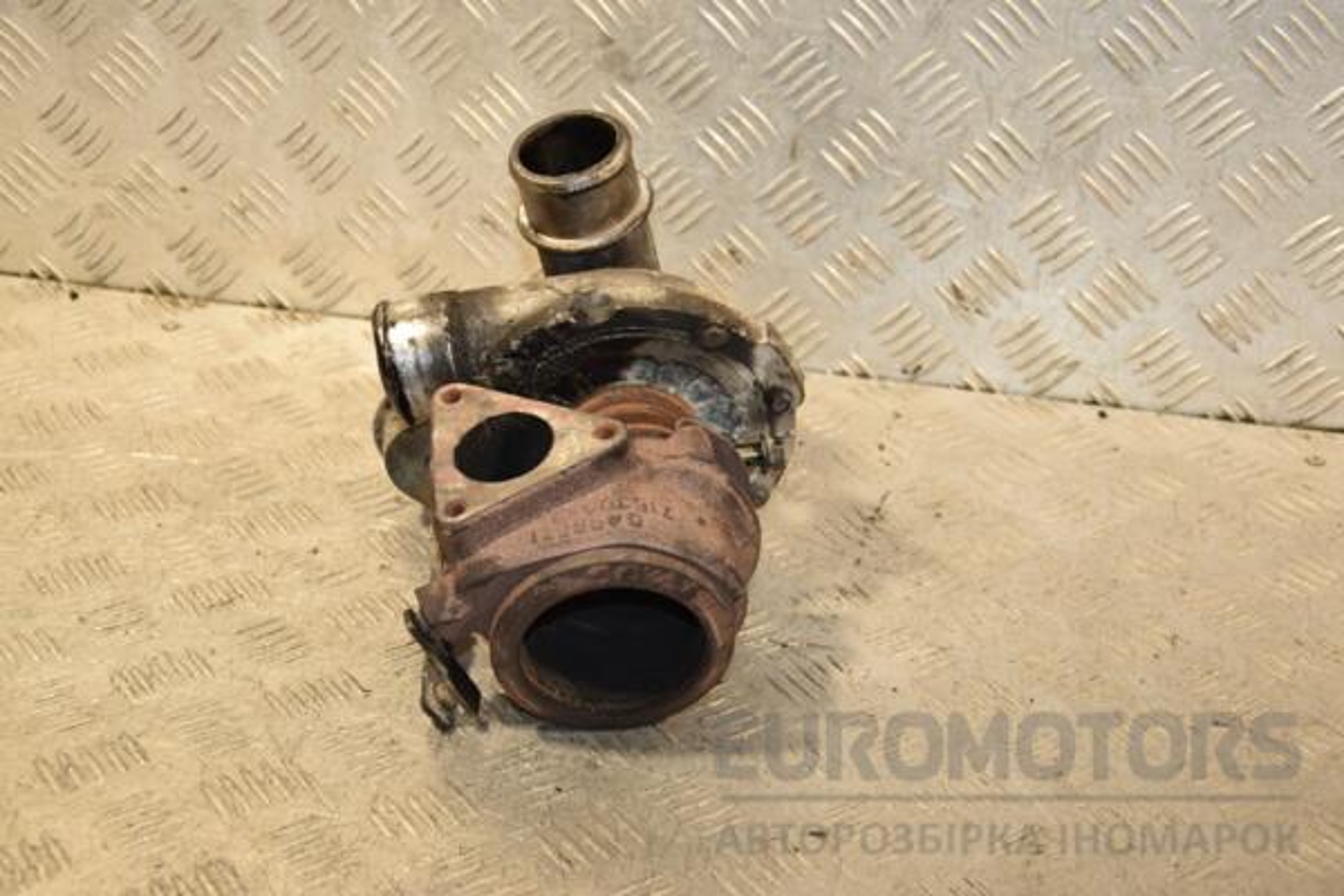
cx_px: 672
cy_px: 448
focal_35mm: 63
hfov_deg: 31.9
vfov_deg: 21.6
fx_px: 2352
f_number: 5
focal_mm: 42
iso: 800
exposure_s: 1/200
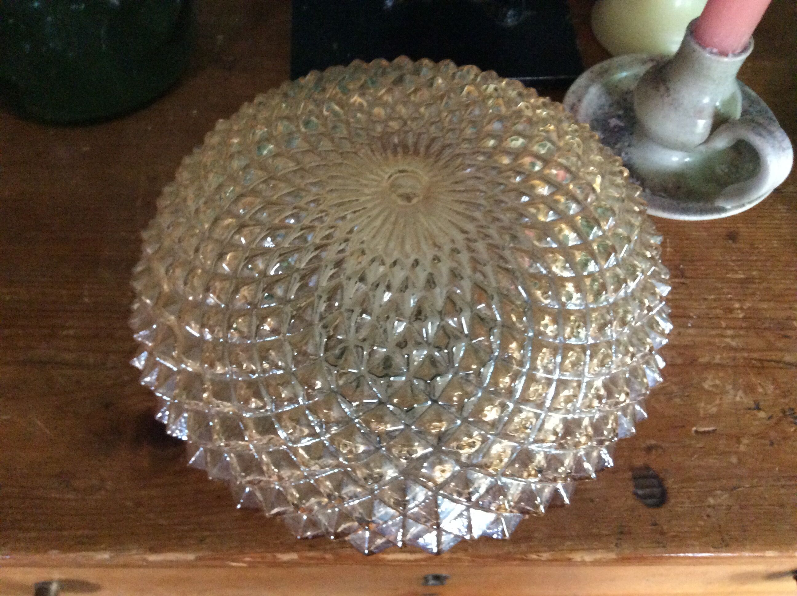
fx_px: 736
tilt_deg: -60.1
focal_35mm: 32
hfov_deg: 56.9
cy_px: 298
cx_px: 398
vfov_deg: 44.1
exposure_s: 1/17
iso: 320
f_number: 2.4
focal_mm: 3.3
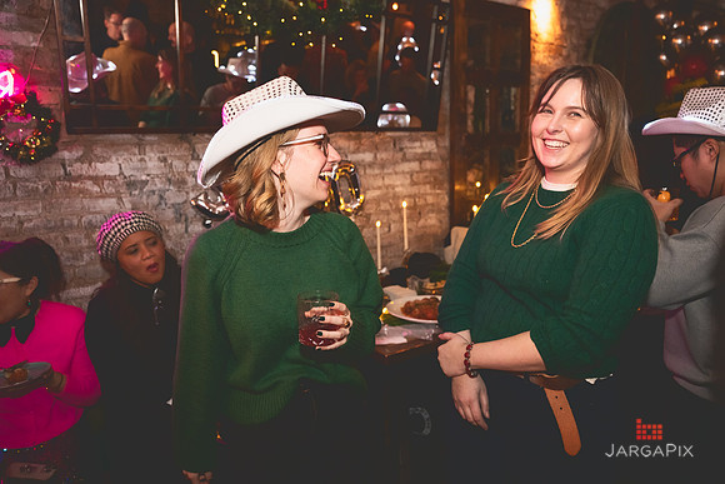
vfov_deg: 49.8
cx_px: 362
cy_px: 242
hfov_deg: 69.6
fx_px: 521
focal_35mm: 26
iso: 3200
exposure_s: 1/100
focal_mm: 25
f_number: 3.2
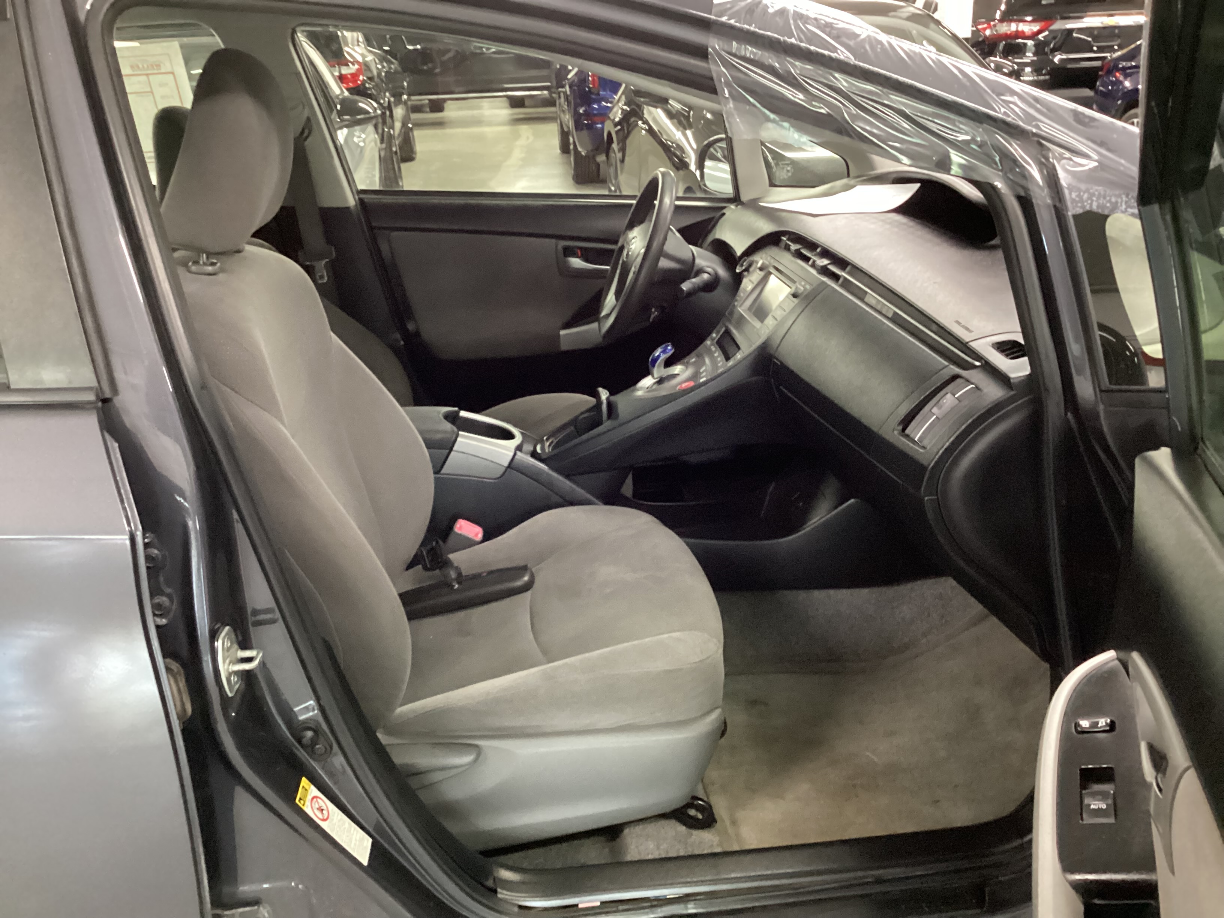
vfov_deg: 45.4
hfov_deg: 58.4
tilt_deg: -23.7
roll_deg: +1.9
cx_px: 612
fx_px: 1096
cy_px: 459
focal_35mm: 31
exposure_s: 1/25
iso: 640
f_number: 2.4
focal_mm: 3.3
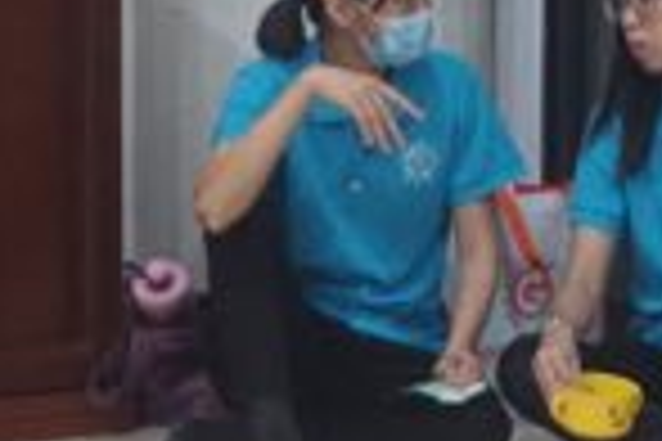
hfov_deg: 9.1
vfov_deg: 6.1
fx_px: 4137
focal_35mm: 225
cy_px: 207
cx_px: 554
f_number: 5.6
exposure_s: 1/80
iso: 3200
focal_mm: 46
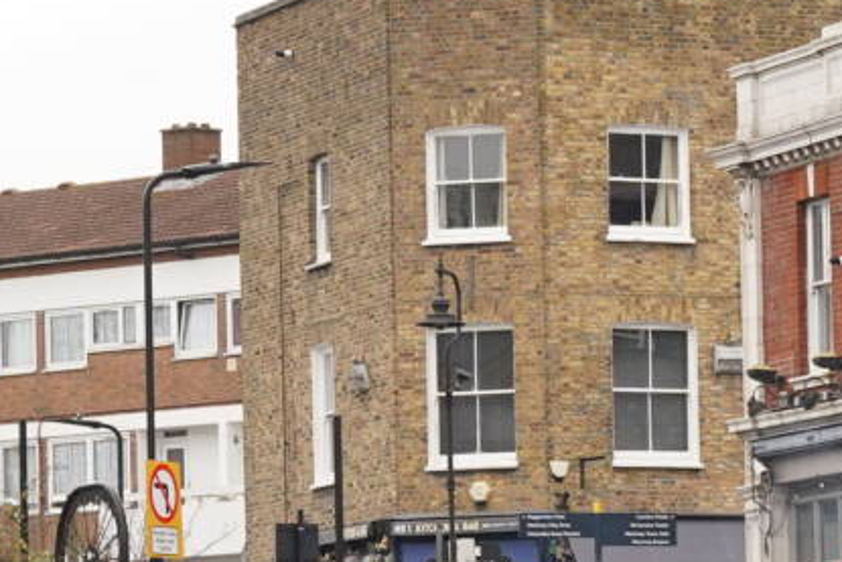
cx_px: 1765
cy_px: 646
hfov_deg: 7.3
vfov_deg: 5.1
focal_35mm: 270
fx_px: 6315
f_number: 5.6
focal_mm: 43.8
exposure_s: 1/160
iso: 400
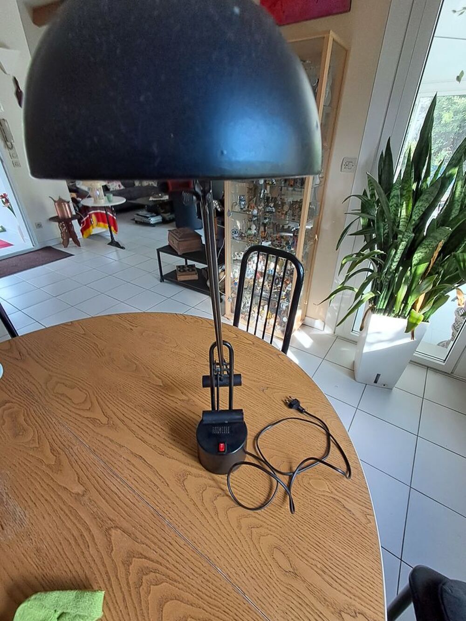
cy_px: 310
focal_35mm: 16
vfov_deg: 94.5
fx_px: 287
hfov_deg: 78.1
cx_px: 233
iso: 80
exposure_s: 1/50
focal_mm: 1.64
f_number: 2.2
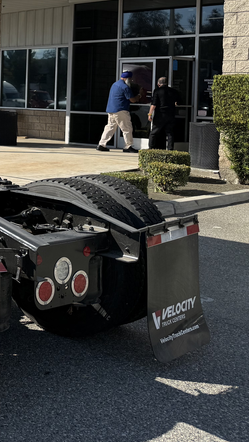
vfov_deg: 36.2
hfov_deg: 17.8
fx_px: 657
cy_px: 101
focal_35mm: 56
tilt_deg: -0.4
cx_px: -178
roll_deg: -2.3
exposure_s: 1/5319
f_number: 1.78
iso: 80
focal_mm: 6.76
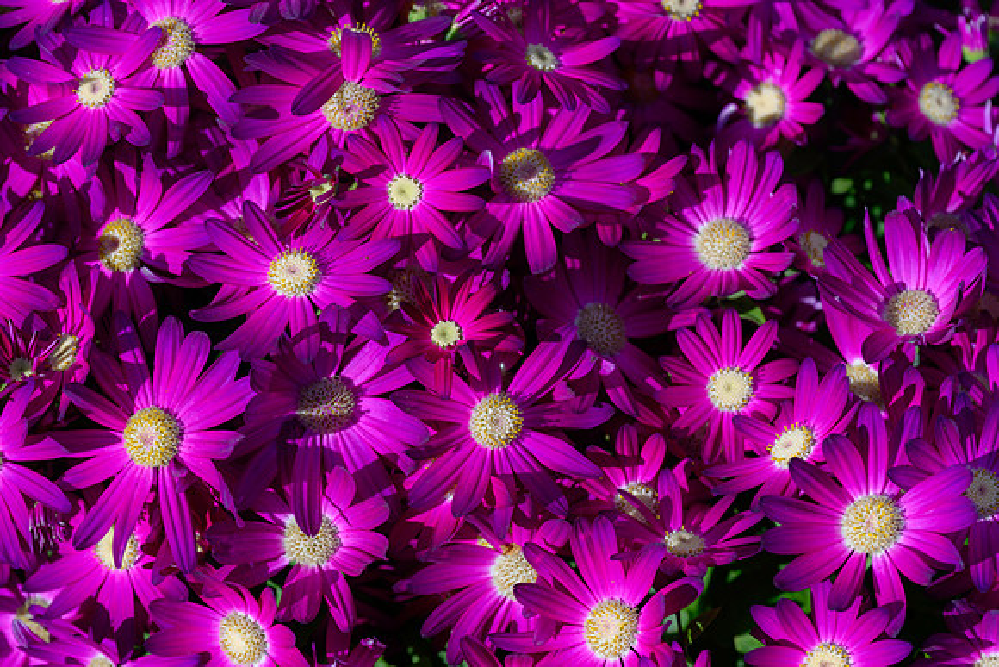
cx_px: 500
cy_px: 334
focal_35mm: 84
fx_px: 2331
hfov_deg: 24.2
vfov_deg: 16.3
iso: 72
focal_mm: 84
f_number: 7.1
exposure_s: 1/200
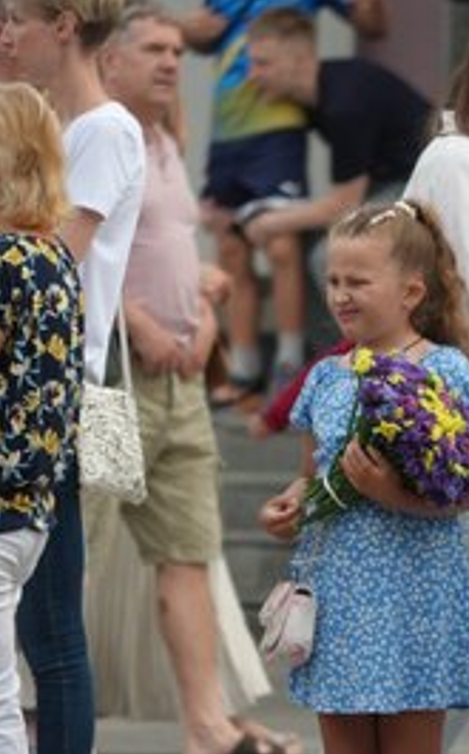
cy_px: 377
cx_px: 290
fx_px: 9351
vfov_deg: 4.6
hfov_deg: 2.9
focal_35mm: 456
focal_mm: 296
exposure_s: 1/320
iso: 1000
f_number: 5.6
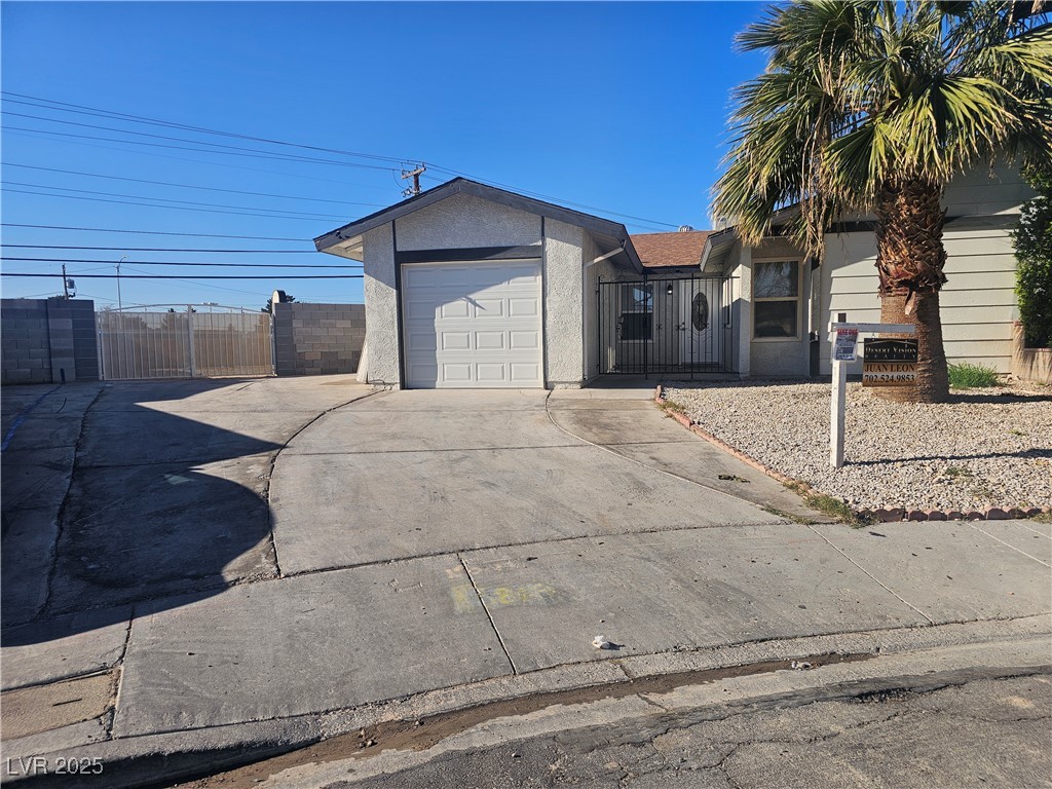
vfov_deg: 58.9
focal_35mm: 23
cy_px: 394
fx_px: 699
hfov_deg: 73.9
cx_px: 526
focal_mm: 6.3
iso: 10
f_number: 1.7
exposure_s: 1/989
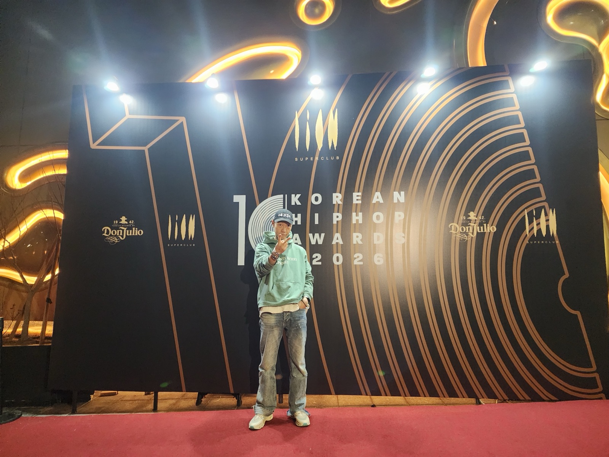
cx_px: 304
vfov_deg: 58.9
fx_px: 405
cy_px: 228
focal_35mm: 23
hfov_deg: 73.9
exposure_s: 1/120
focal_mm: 6.4
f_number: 1.8
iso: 1000
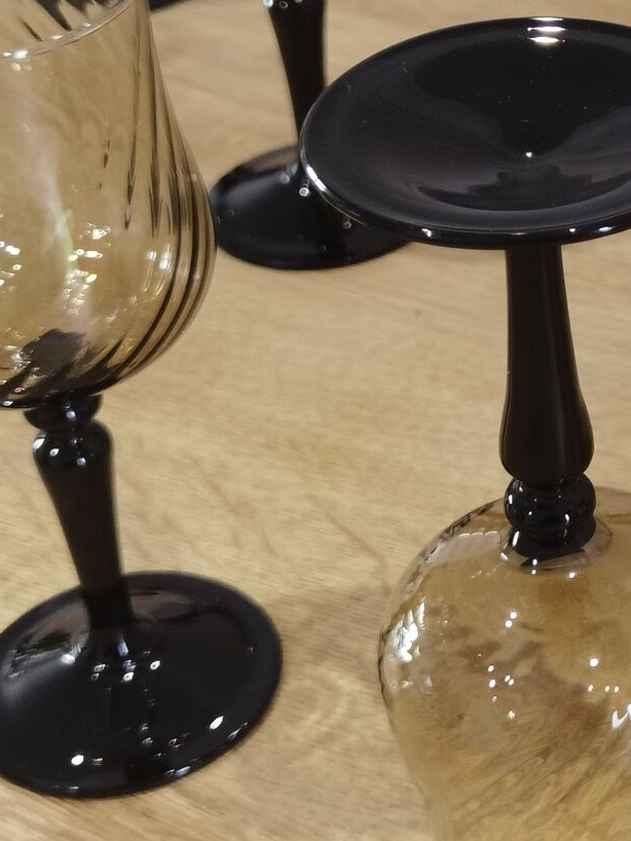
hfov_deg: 16.1
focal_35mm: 88
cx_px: 769
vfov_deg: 22.1
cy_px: 245
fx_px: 2138
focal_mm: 6.71
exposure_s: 1/50
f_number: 1.9
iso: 125
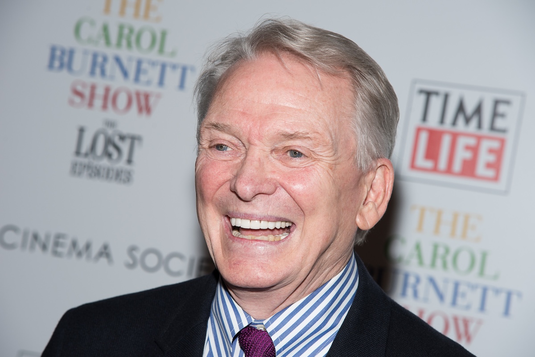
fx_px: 1784
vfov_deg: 11.4
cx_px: 268
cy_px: 178
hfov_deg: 17.1
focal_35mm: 120
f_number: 6.3
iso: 400
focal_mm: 120
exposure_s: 1/125
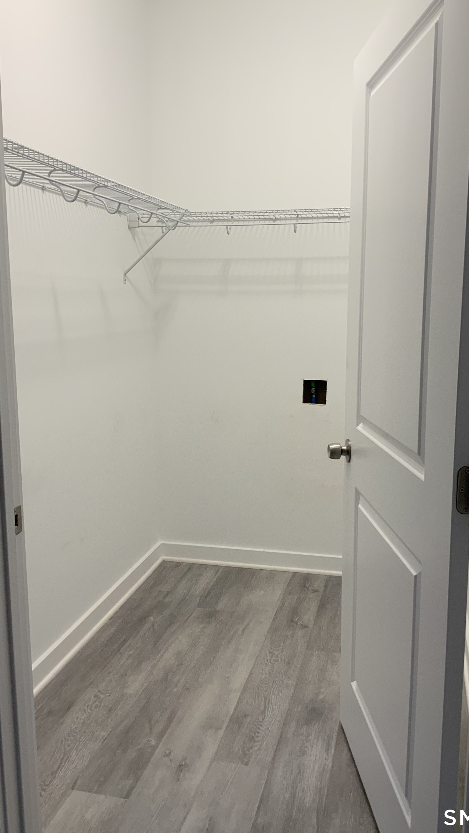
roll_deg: -1.4
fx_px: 707
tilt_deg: -10.1
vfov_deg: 61.0
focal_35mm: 32
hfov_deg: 36.7
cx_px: 255
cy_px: 412
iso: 40
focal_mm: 3
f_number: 1.8
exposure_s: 1/60
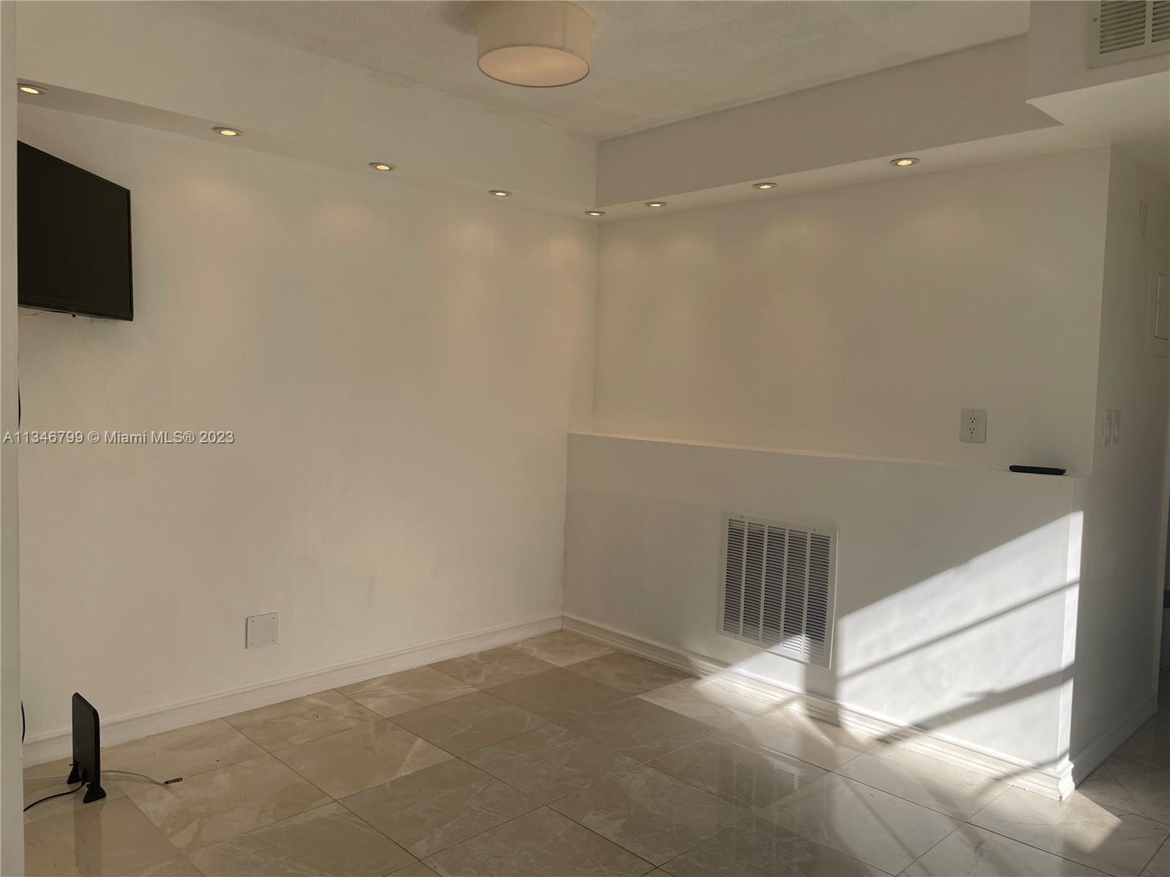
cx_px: 585
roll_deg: -1.1
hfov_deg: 67.3
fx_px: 879
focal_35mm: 26
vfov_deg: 53.1
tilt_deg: -2.1
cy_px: 438
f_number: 1.6
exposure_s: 1/1416
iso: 32
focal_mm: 4.2
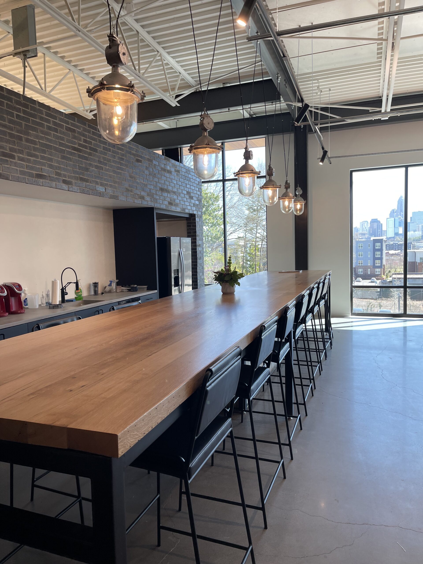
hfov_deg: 53.1
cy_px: 282
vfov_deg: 67.3
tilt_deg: -2.3
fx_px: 424
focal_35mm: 26
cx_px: 212
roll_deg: +1.2
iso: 40
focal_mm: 5.1
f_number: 1.6
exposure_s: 1/120
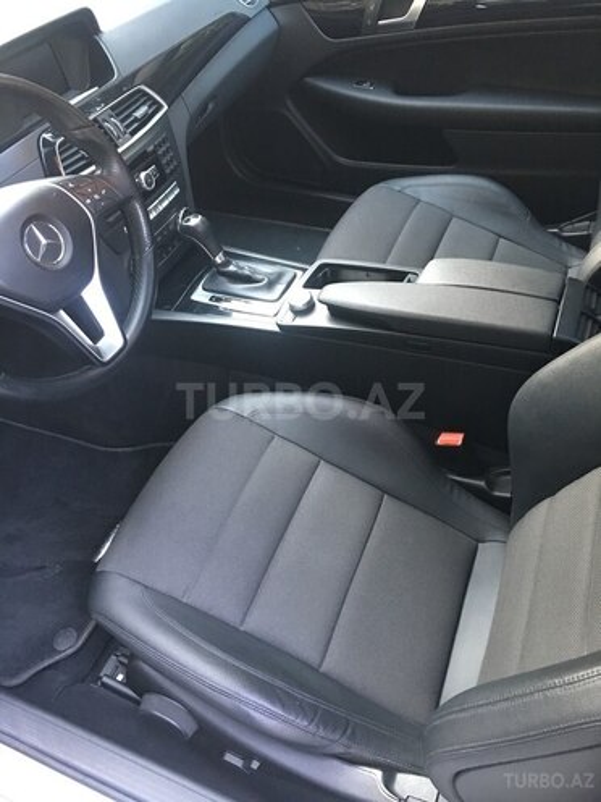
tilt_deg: -45.0
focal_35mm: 29
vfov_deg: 61.7
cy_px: 401
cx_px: 300
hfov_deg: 48.2
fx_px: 671
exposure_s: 1/8
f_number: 2.2
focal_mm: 4.15
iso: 100
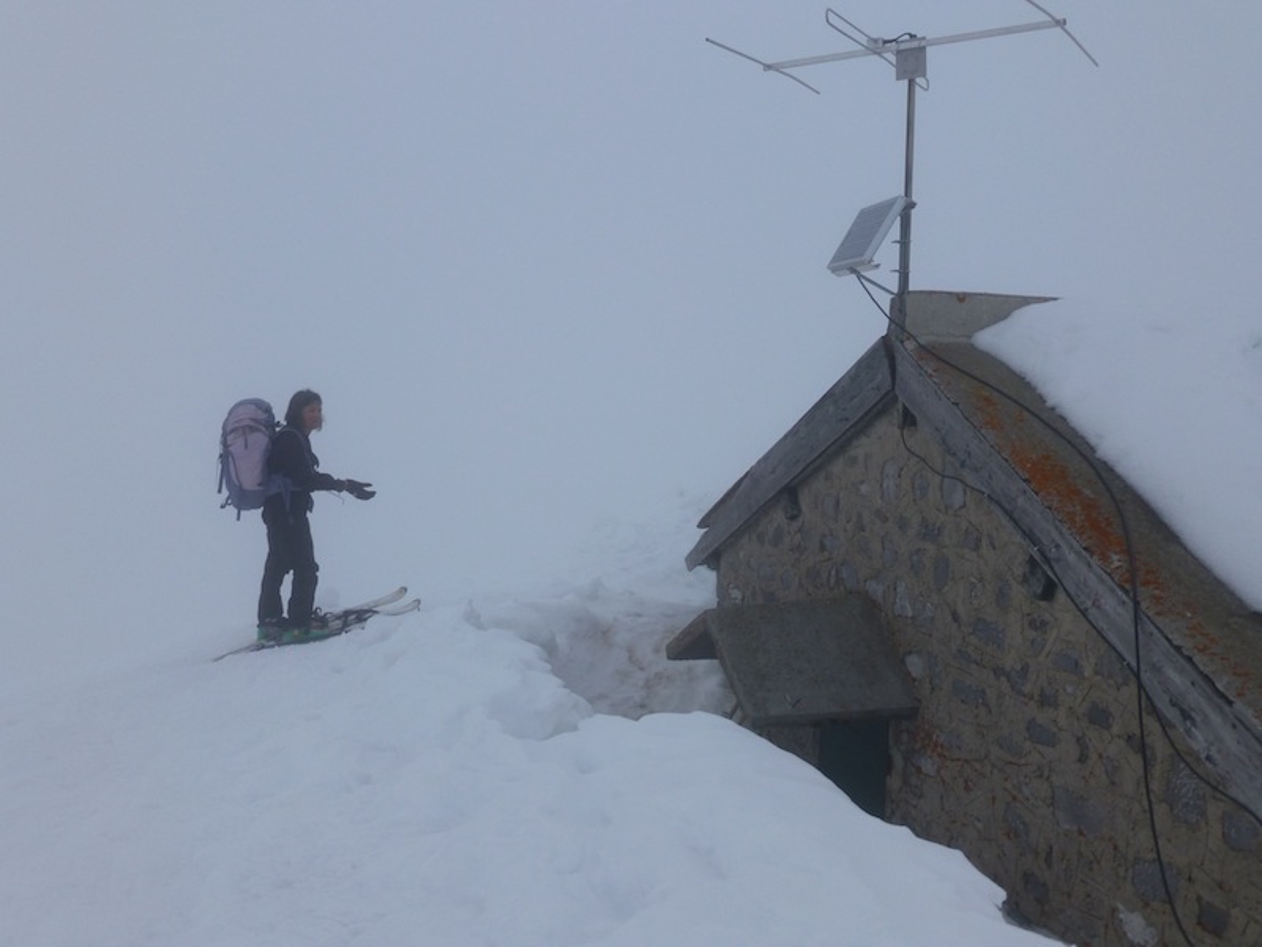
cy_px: 474
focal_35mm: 34
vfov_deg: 41.8
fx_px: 1240
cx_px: 631
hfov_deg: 54.0
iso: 100
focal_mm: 6.1
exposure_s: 1/640
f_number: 3.7
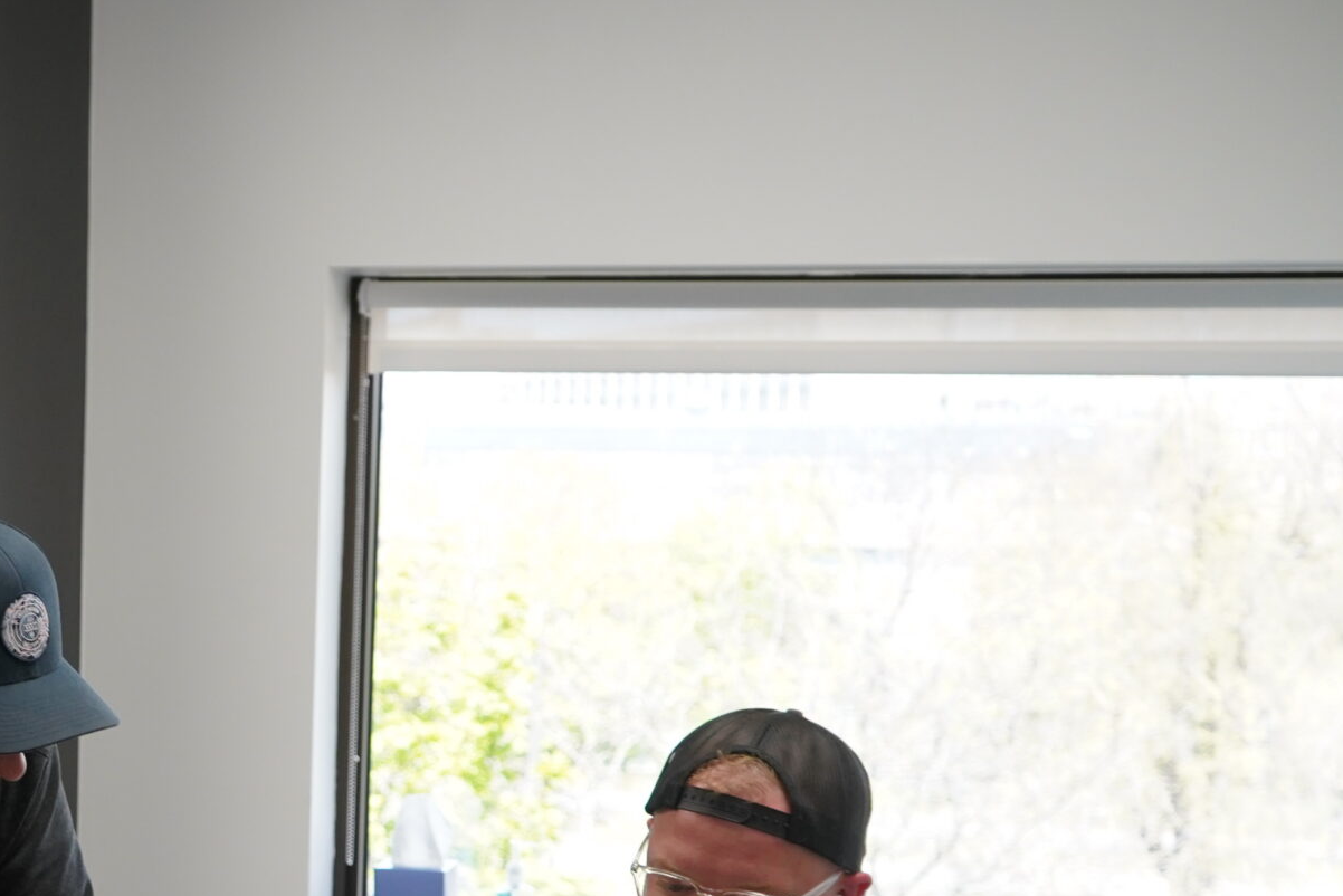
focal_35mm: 66
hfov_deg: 29.5
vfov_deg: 20.2
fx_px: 2463
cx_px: 193
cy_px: 826
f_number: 4
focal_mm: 31
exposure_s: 1/160
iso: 1600
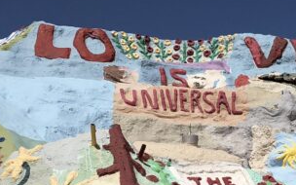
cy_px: 188
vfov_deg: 12.9
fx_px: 807
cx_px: 265
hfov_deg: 20.4
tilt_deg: +6.7
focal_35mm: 100
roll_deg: +0.4
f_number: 1.8
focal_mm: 3.99
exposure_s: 1/6897
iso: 25
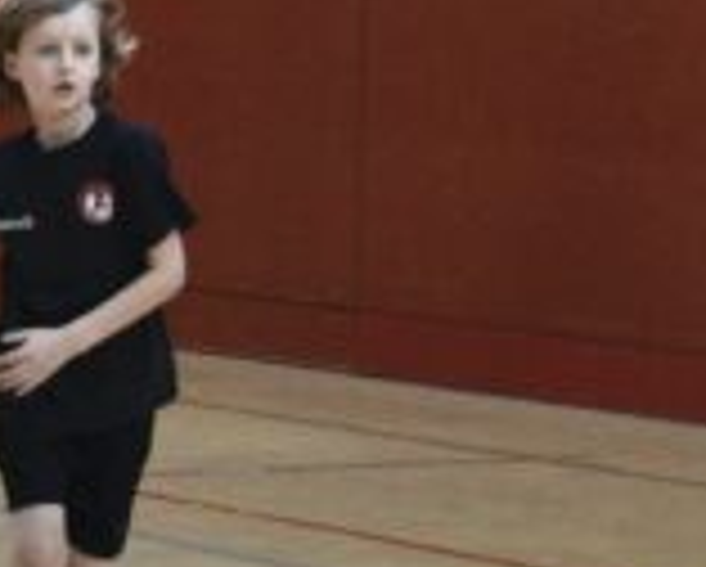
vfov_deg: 5.6
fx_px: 5753
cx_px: -13
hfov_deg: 7.0
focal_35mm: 275
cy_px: 423
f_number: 4.5
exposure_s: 1/640
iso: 800
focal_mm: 30
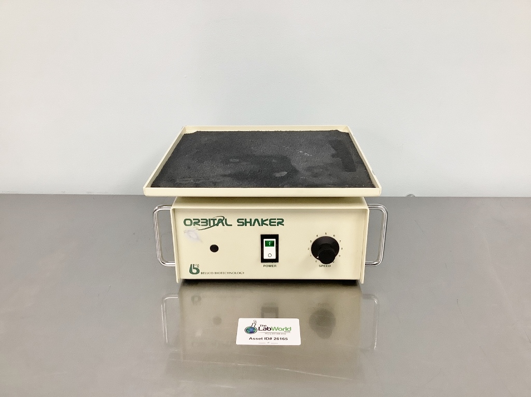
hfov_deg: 58.4
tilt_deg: -25.3
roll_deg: -0.2
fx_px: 475
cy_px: 198
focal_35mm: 31
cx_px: 266
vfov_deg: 45.4
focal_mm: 3.3
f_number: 2.4
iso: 250
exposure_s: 1/60
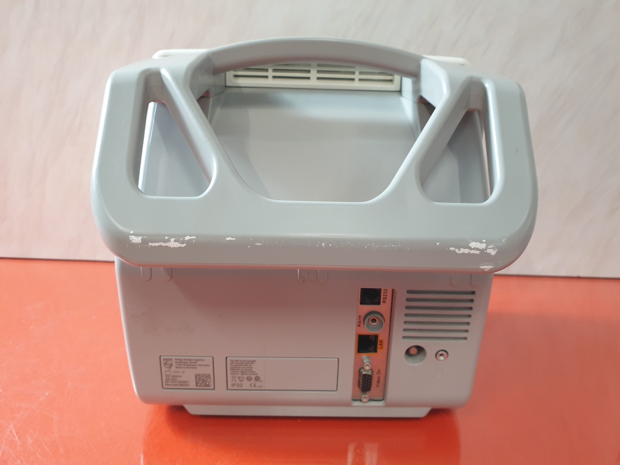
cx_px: 310
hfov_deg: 67.3
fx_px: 466
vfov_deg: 53.1
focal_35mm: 26
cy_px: 232
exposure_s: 1/33
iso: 320
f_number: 2.4
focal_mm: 4.3
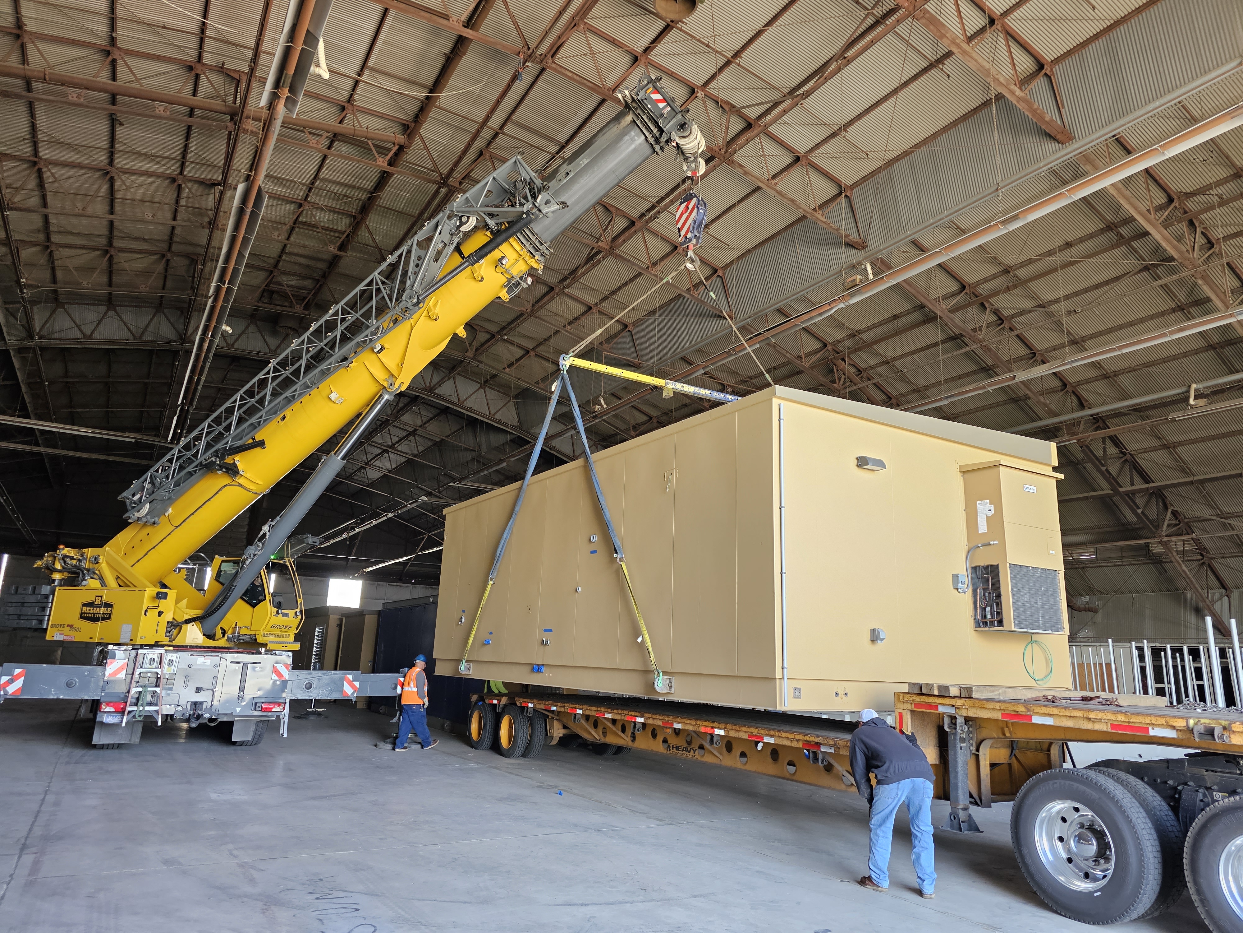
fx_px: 826
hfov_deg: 73.9
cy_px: 466
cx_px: 622
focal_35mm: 23
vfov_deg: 58.9
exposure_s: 1/180
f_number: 1.7
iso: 200
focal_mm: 6.3
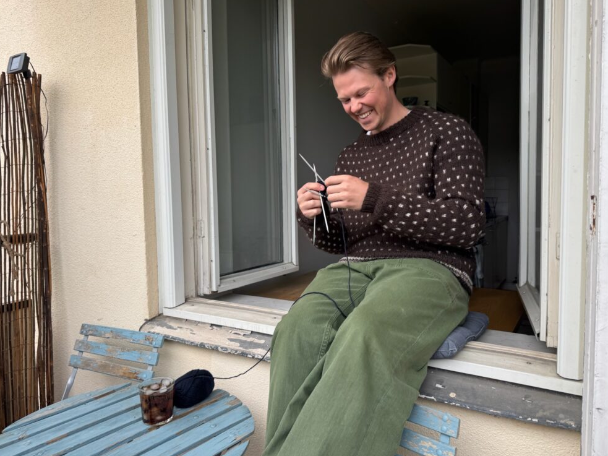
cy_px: 222
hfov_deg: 69.4
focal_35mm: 25
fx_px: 439
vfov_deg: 54.9
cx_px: 308
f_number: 1.78
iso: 64
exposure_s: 1/147
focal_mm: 6.76
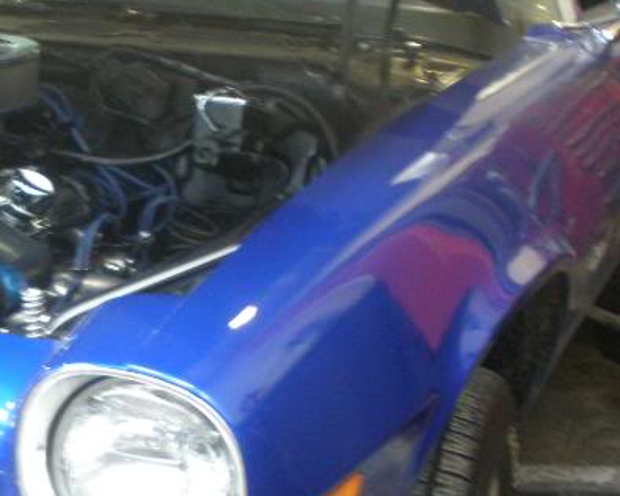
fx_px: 1670
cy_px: 359
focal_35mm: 91
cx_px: 100
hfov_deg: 20.7
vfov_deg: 16.8
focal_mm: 6.3
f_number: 3.5
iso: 250
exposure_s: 1/8
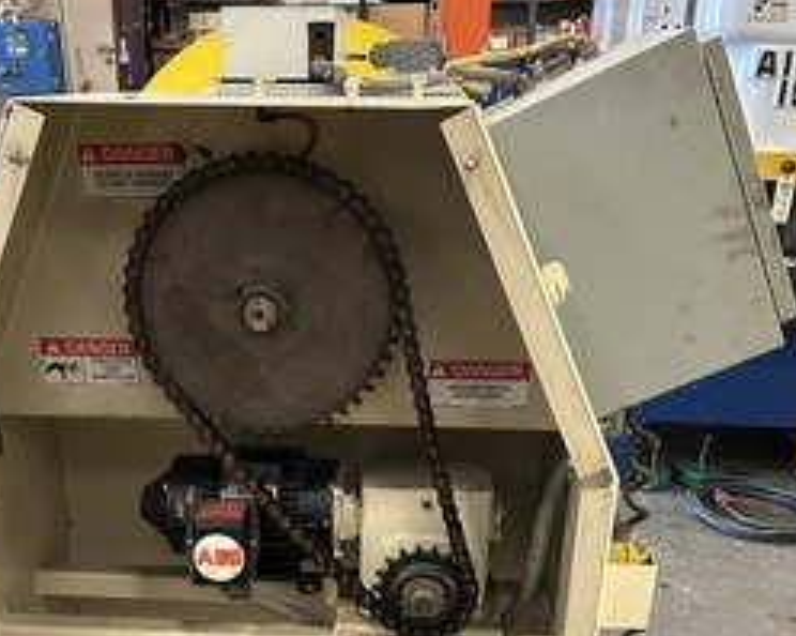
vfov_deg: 35.3
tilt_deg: -23.9
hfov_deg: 44.7
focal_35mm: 41
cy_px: 511
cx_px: 331
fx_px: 965
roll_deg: -0.1
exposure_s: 1/60
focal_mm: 5.7
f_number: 1.5
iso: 500
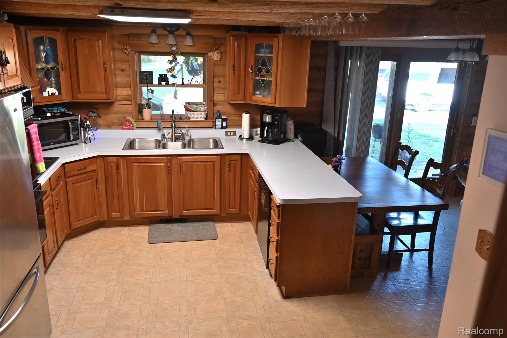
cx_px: 254
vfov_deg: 43.6
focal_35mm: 30
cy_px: 169
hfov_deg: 61.9
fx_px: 423
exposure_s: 1/125
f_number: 4.5
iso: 900
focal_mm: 30
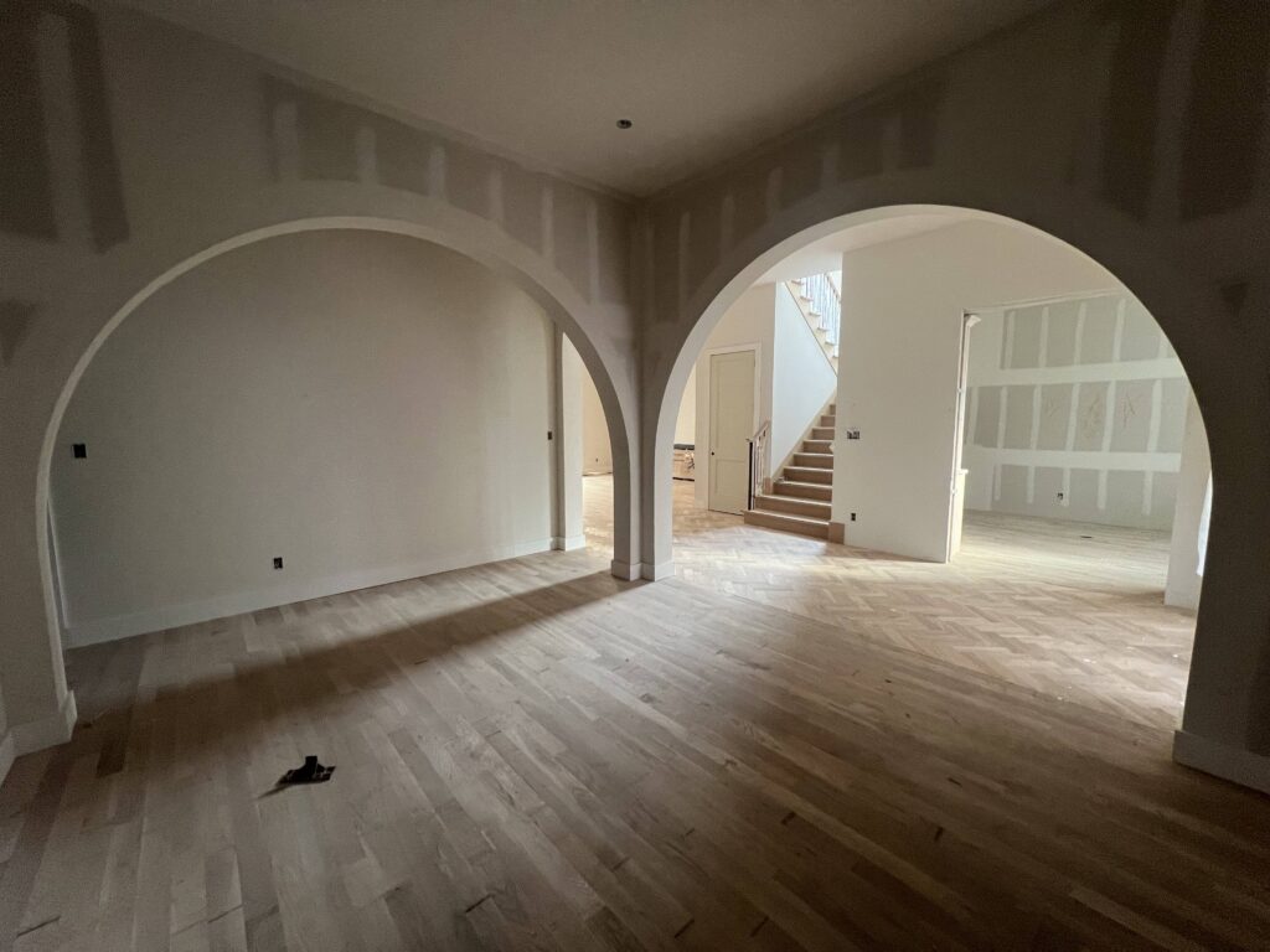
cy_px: 476
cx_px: 635
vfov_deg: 89.9
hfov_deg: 106.2
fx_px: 477
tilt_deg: -6.3
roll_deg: +0.4
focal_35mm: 13
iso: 250
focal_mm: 1.57
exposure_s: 1/60
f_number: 1.8
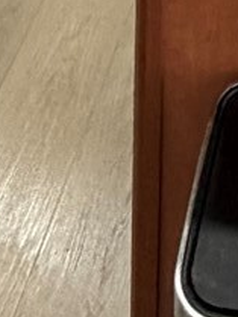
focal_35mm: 107
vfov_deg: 12.0
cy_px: -564
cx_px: 308
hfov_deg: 13.4
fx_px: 980
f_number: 2.2
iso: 250
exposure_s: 1/60
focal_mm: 2.22
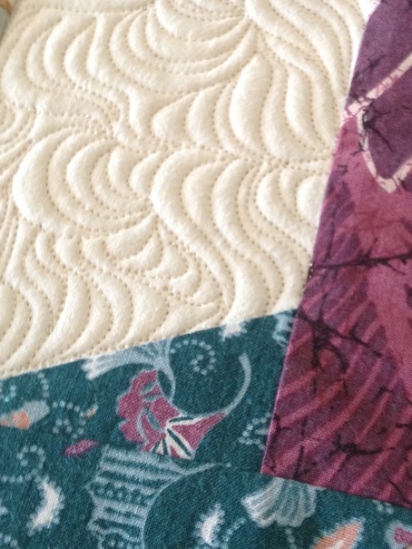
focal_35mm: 74
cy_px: 141
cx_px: 325
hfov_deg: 19.7
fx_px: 1174
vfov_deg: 26.0
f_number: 2.4
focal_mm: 4.28
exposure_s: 1/20
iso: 100
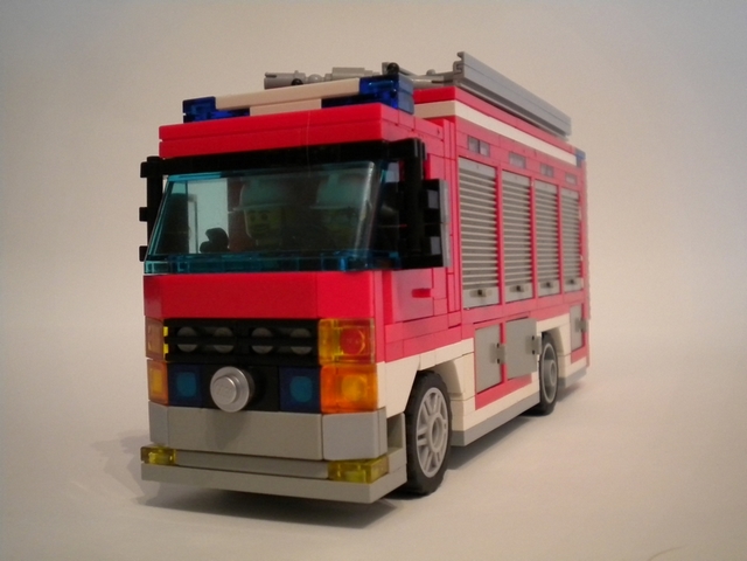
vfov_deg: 35.1
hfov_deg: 45.8
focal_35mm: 41
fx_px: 885
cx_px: 374
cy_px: 280
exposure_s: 1/8.8
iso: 419
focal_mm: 7.4
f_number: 3.5
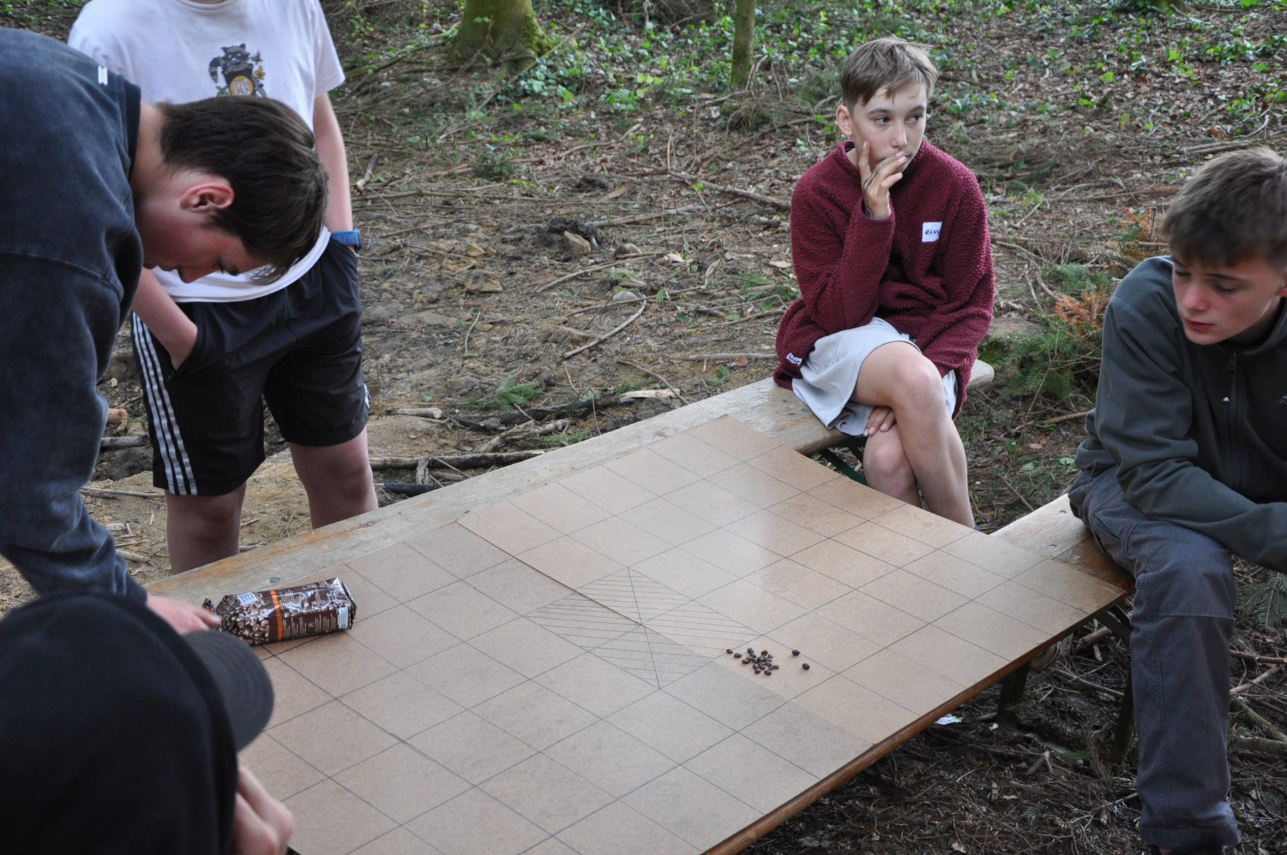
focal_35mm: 45
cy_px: 428
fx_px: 1607
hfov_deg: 43.6
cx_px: 644
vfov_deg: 29.8
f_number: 4.2
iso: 720
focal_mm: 30
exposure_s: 1/60
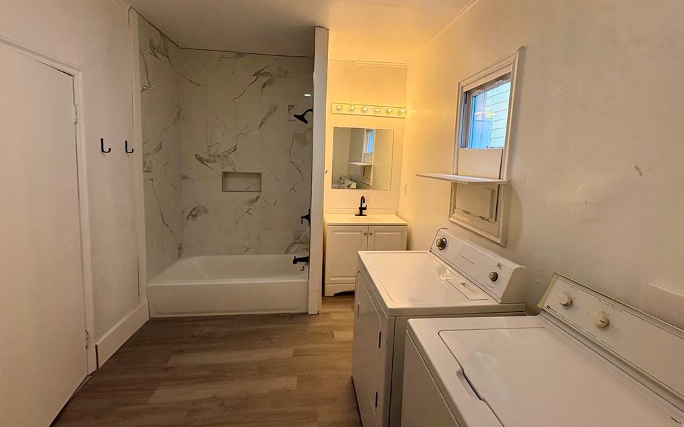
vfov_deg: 74.4
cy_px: 186
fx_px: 280
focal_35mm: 15
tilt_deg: -4.7
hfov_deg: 101.5
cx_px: 342
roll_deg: -2.0
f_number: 2.2
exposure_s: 1/123
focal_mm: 2.22
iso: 80
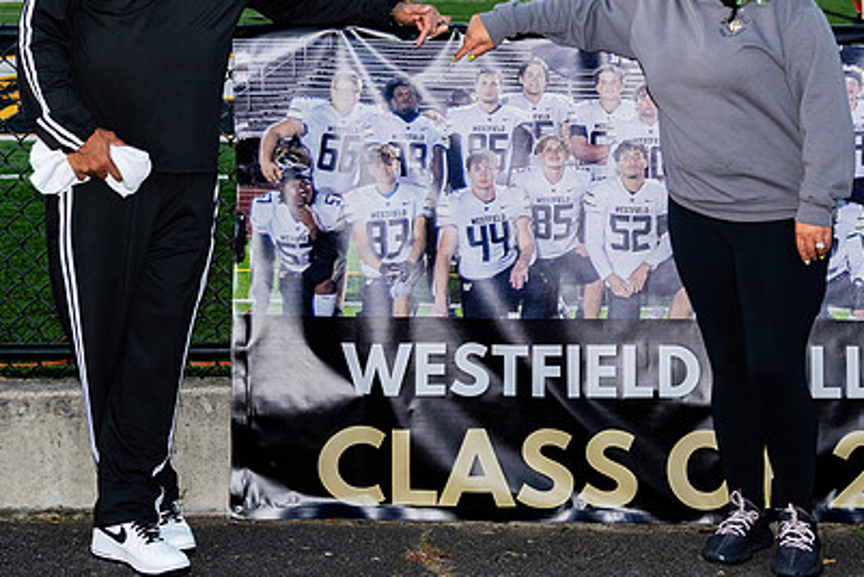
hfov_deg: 22.6
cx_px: 516
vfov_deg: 15.1
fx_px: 2161
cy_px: 114
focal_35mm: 90
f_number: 4.5
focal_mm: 35
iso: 500
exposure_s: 1/200
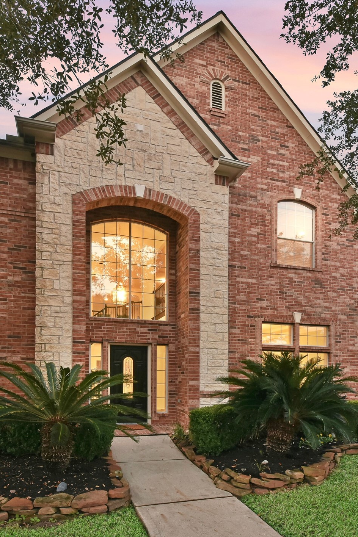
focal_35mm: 23
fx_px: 343
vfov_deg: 76.1
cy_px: 273
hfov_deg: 55.1
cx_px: 181
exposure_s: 1/6
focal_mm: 10
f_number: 8
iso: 320
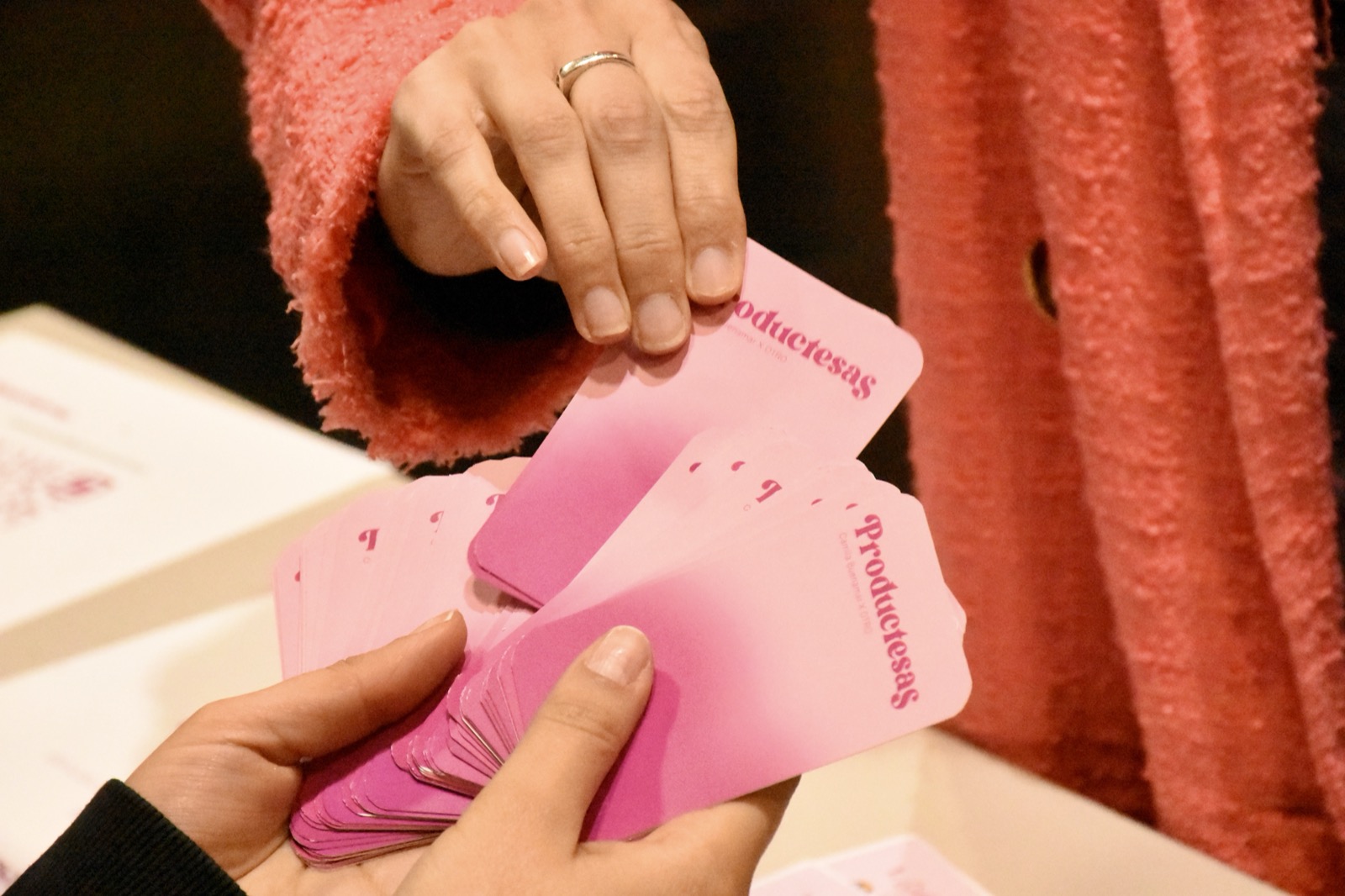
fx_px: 6275
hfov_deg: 12.2
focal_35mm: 168
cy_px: 448
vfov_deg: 8.2
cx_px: 672
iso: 22800
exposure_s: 1/200
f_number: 10
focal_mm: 112
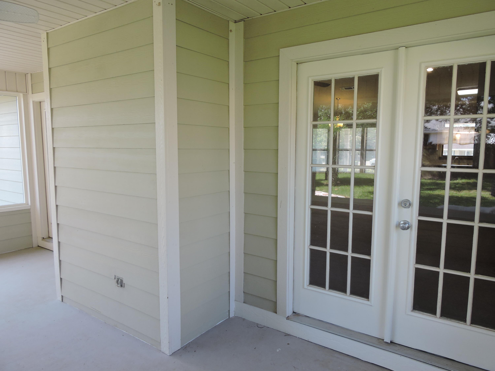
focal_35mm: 24
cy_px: 186
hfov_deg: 71.6
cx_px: 248
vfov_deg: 56.8
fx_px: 343
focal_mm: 4.3
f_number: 3.3
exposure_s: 1/60
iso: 100
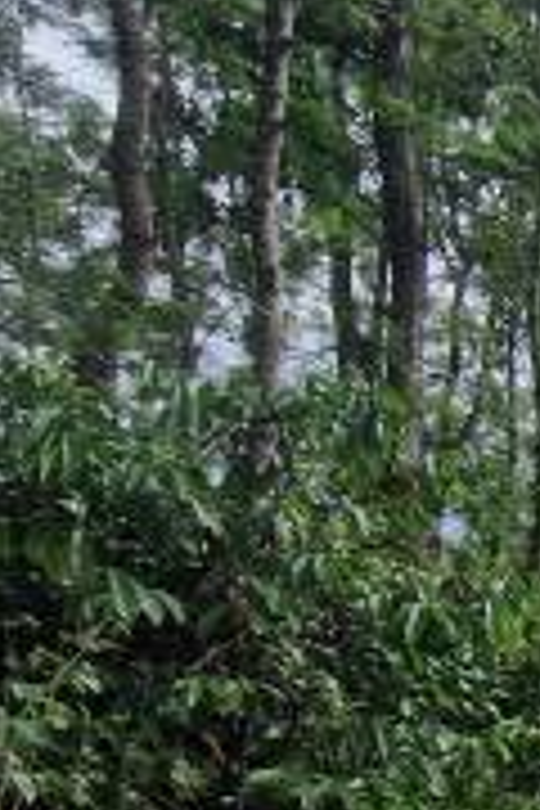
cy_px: 922
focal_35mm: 75
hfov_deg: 12.3
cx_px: 1449
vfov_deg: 24.9
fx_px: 1687
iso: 50
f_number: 2.2
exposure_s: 1/2640
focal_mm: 2.2
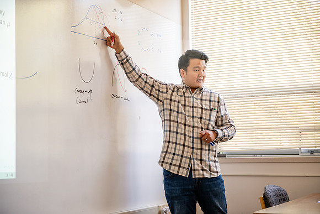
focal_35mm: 66
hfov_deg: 30.5
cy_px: 107
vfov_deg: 20.6
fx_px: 587
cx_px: 160
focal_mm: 66
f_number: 3.2
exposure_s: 1/200
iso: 1250
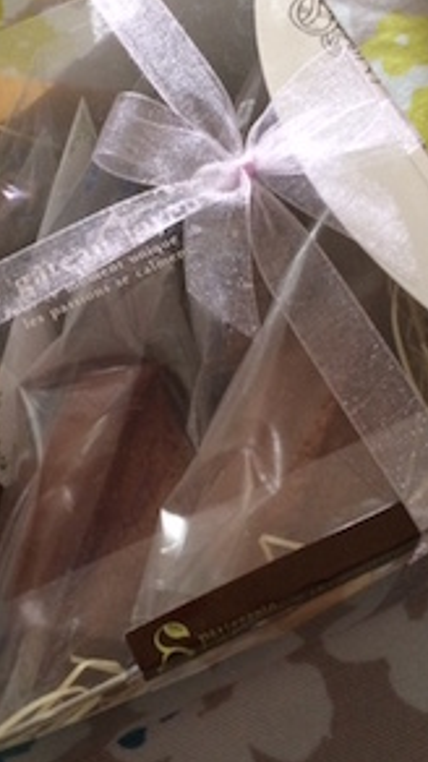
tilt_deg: -67.3
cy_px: 361
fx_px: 929
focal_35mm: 46
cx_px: 129
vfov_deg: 44.6
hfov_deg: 25.7
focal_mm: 4.15
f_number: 2.2
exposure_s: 1/15
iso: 320
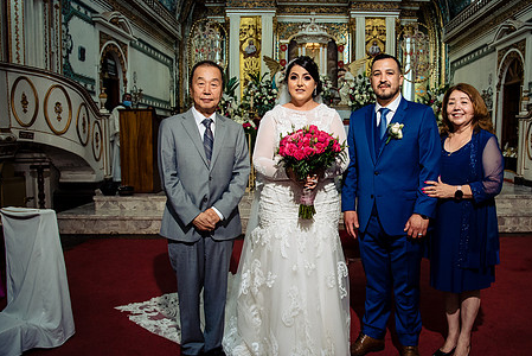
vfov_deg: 42.4
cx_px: 320
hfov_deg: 59.7
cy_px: 187
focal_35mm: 31
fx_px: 458
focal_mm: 24
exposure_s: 1/125
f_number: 5.6
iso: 2000
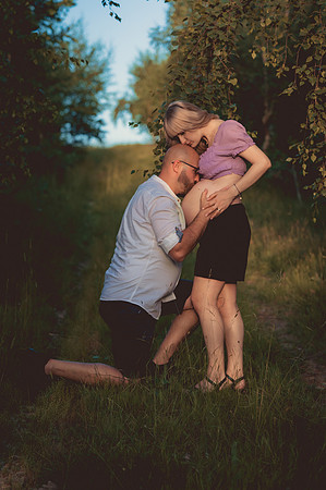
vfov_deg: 23.9
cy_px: 245
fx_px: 1157
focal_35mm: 85
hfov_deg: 16.0
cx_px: 163
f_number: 3.5
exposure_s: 1/1250
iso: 400
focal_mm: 85
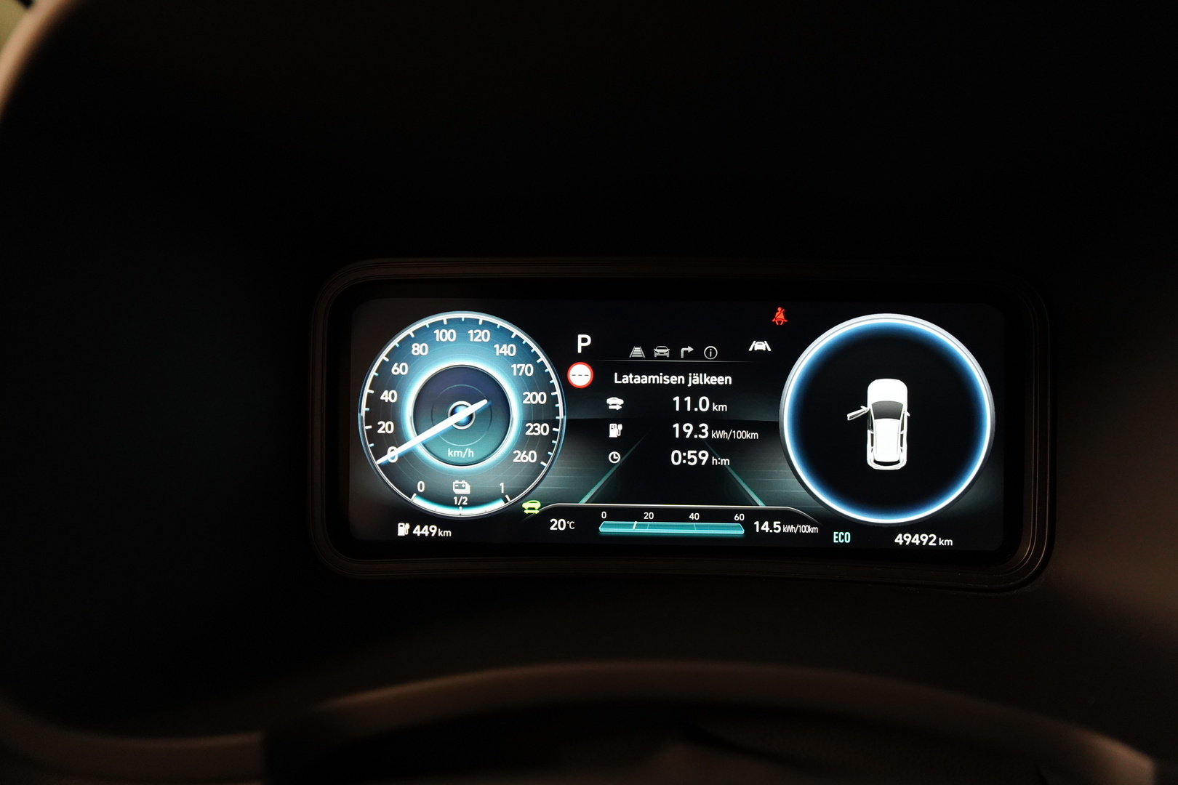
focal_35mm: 23
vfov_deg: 55.1
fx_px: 753
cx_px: 589
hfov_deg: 76.1
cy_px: 392
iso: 4000
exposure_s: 1/60
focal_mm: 23
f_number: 2.8
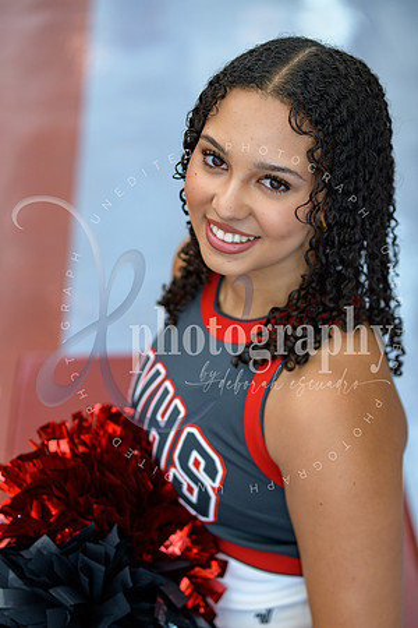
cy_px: 314
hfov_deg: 19.5
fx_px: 1219
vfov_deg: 28.8
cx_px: 209
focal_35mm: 70
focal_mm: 70
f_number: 2.8
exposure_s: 1/125
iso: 250
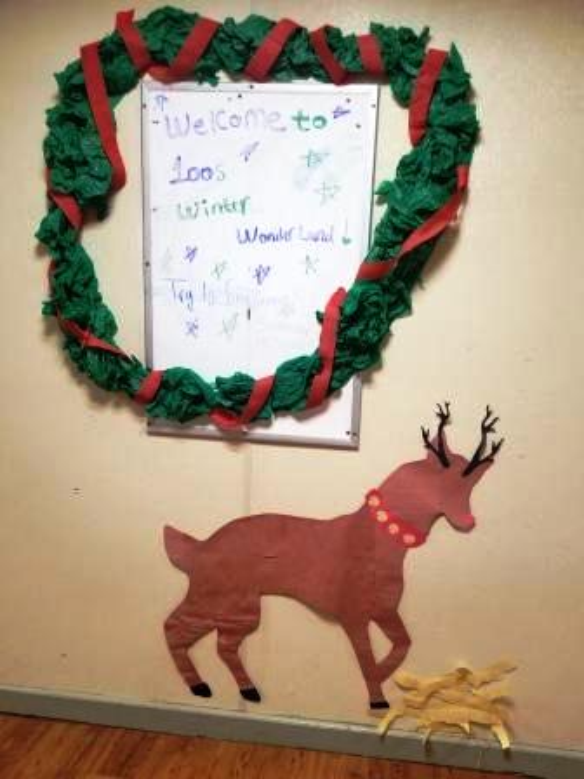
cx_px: 292
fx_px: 585
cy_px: 390
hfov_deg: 53.1
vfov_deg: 67.3
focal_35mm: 26
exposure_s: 1/30
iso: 160
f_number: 1.7
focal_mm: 4.3
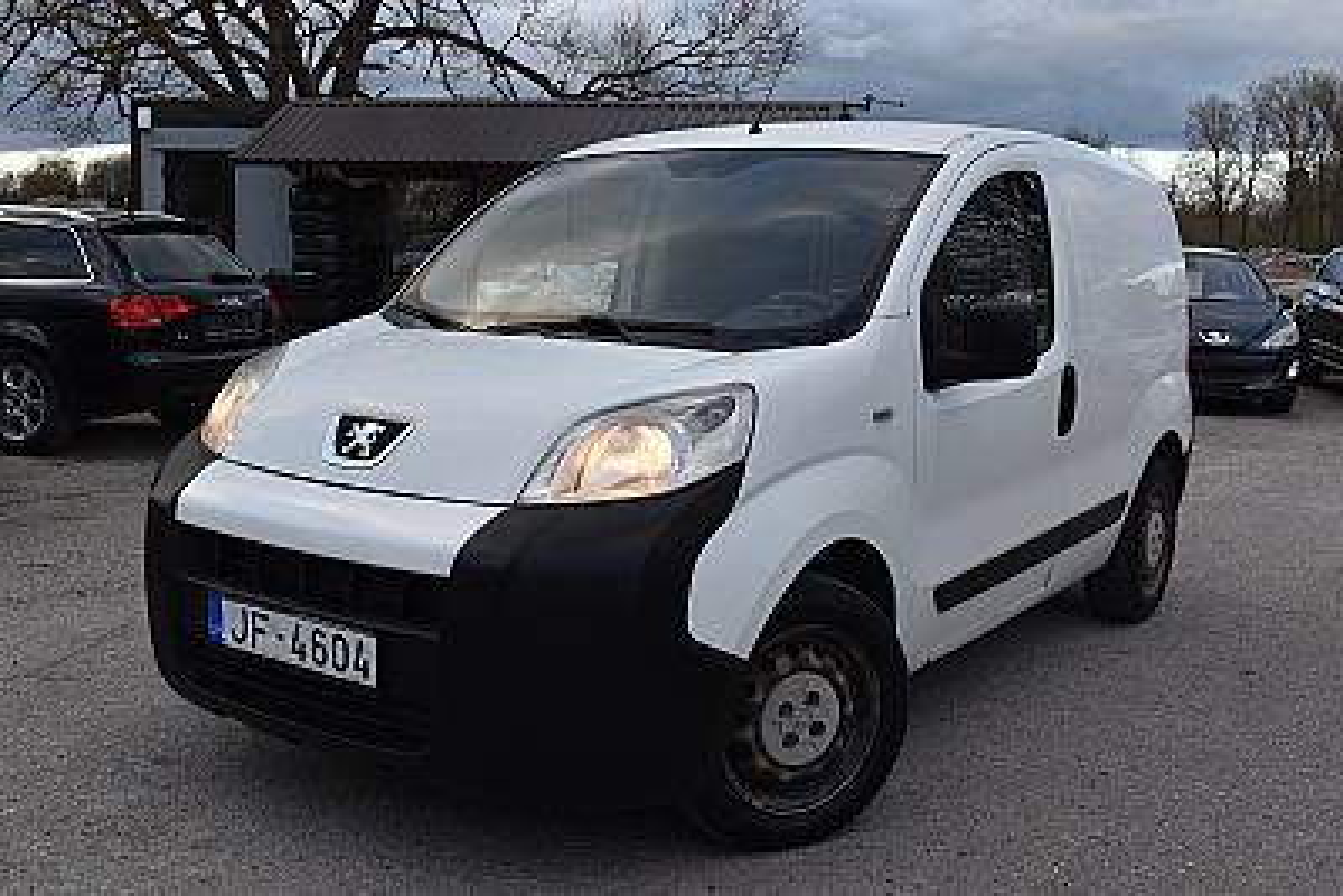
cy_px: 448
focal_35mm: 38
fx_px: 1399
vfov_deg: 35.5
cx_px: 672
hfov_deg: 51.3
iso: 400
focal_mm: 25
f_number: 8
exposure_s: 1/250
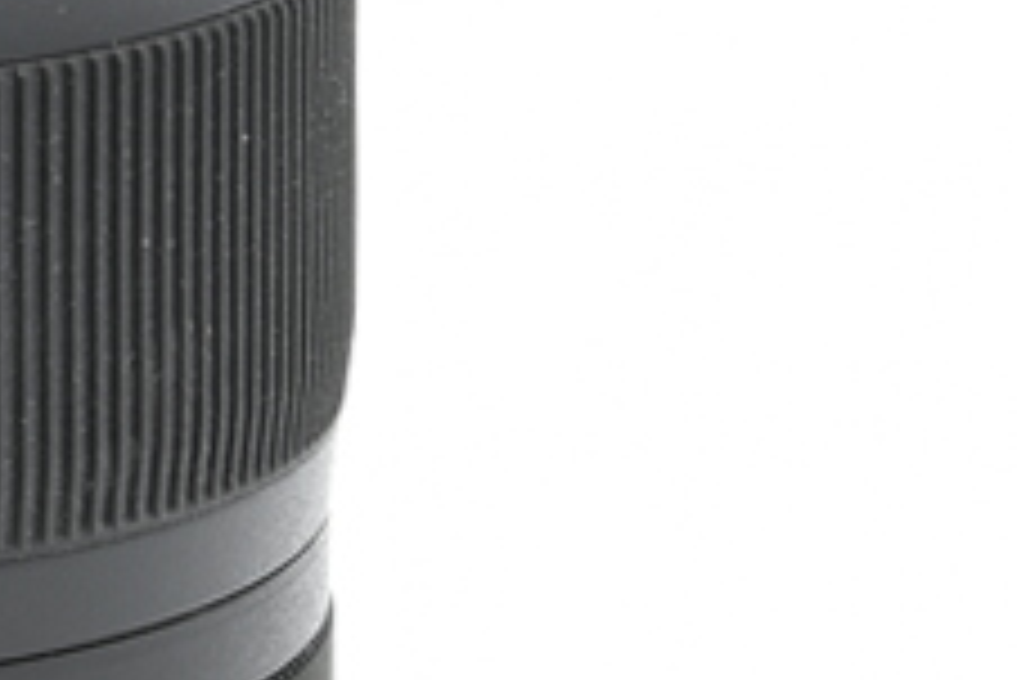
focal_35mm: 322
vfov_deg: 4.3
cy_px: 448
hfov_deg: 6.4
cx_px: -230
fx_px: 9102
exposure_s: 1/15
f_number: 14
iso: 200
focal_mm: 75
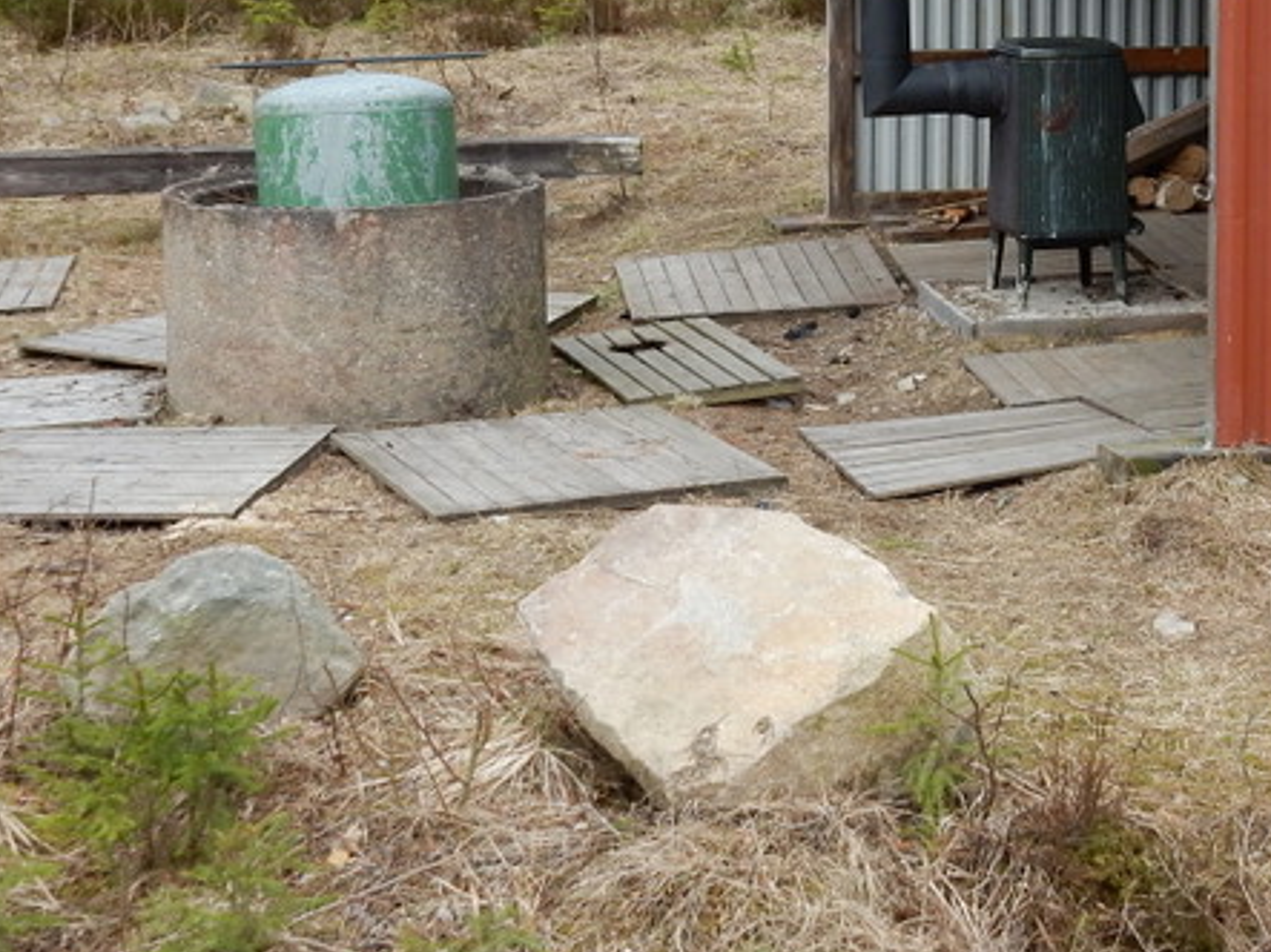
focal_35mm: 78
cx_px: 987
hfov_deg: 24.7
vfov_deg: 18.6
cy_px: 95
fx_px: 2863
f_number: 4
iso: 125
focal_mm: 6.4
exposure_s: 1/160
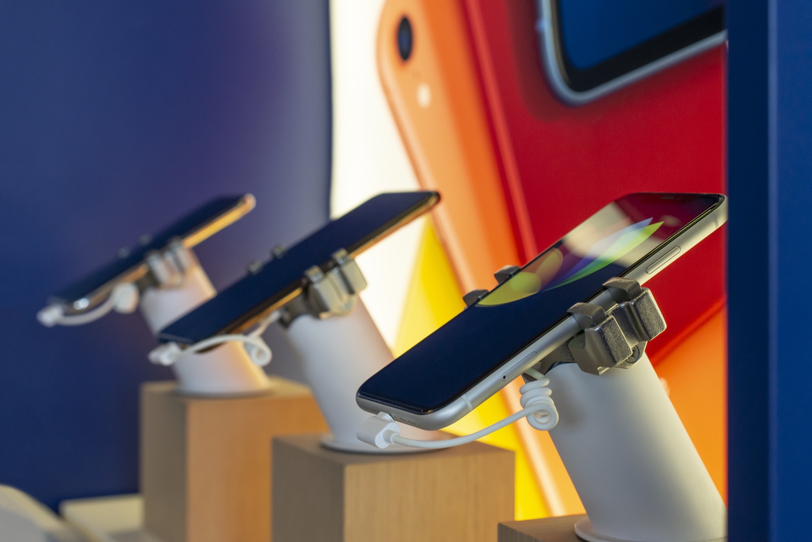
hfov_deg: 39.6
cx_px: 406
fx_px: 1128
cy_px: 271
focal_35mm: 50
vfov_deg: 27.0
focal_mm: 50
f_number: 5
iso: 1600
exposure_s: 1/160
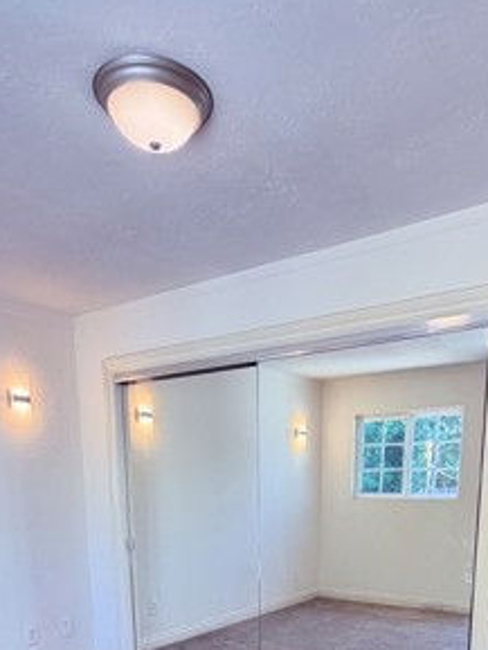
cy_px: 603
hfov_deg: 45.3
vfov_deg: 50.6
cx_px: 281
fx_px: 582
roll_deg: -0.7
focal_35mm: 31
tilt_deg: -8.7
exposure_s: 1/120
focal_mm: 2.22
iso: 160
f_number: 2.2
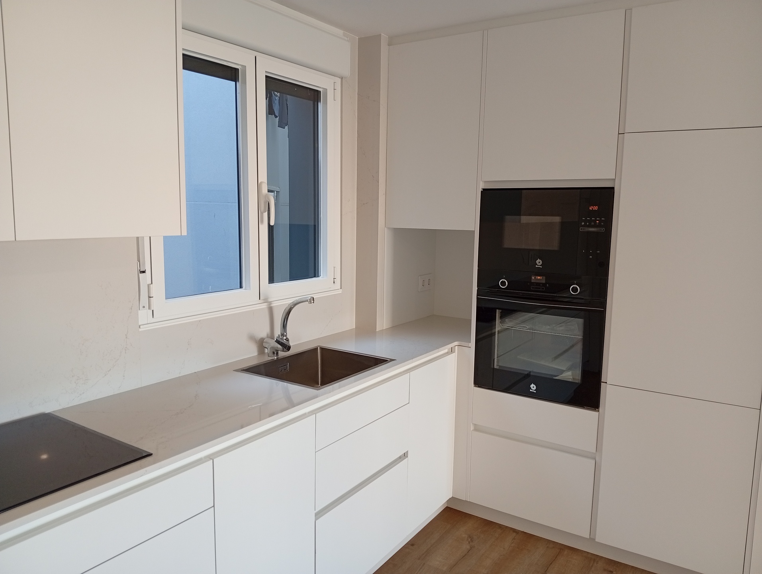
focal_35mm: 27
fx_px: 595
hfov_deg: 65.3
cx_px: 381
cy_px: 287
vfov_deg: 51.5
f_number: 1.8
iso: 201
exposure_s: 1/50
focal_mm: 3.98
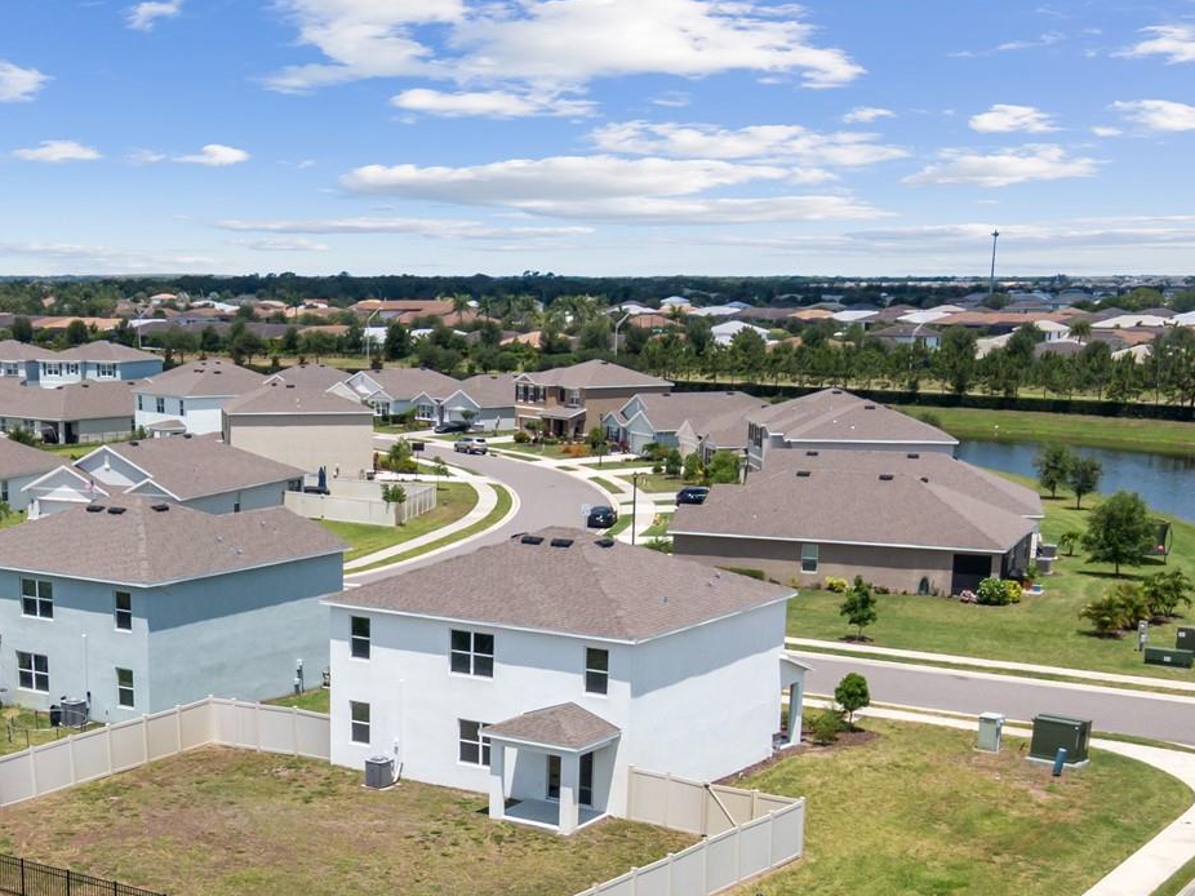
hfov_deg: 33.4
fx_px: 1967
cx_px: 379
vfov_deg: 25.1
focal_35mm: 57
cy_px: 751
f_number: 3.2
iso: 100
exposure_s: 1/2000
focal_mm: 5.69
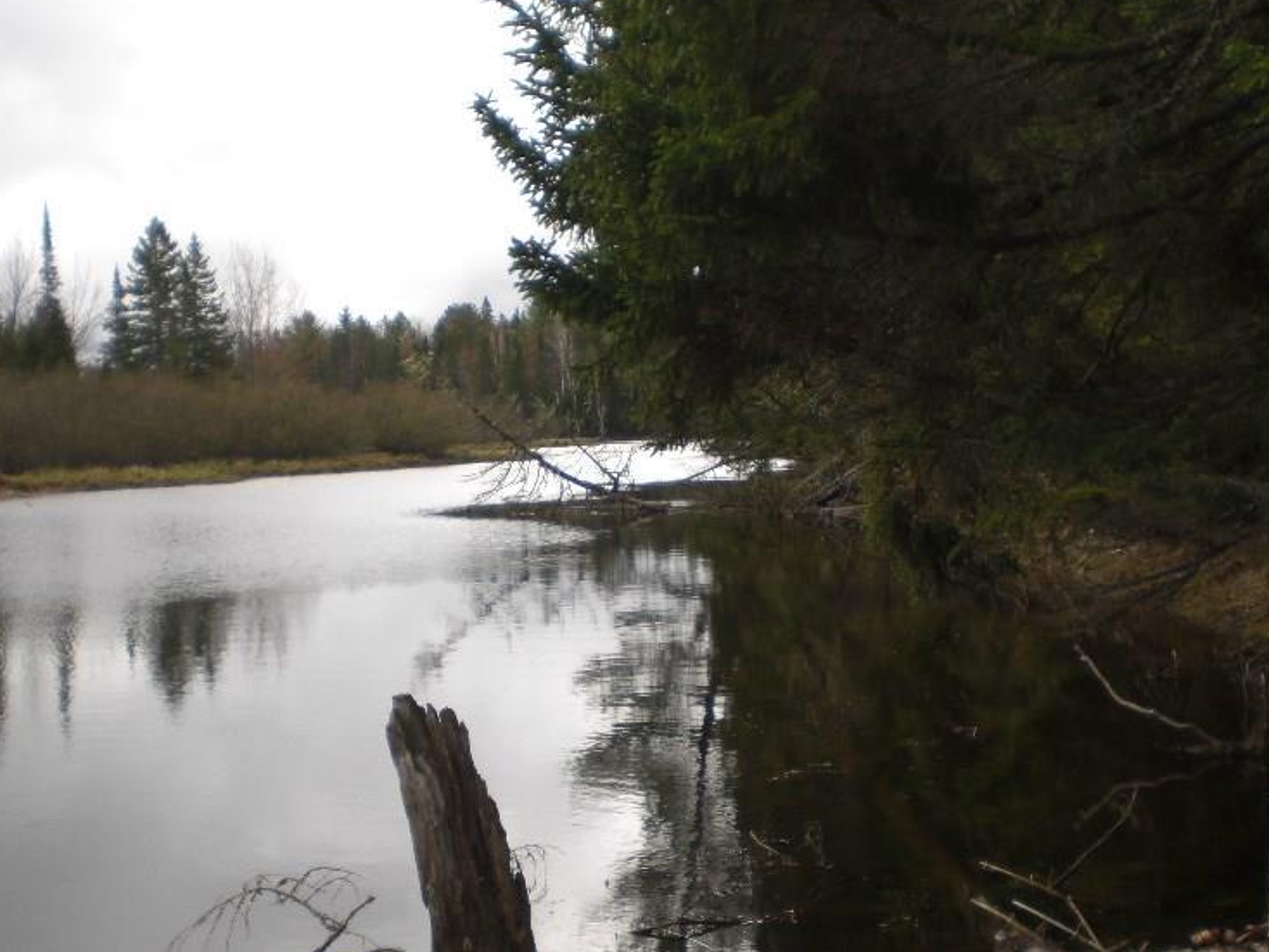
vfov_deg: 27.5
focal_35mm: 53
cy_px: 556
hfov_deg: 36.2
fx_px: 1944
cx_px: 614
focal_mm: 6.3
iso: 50
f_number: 3.1
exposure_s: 1/320
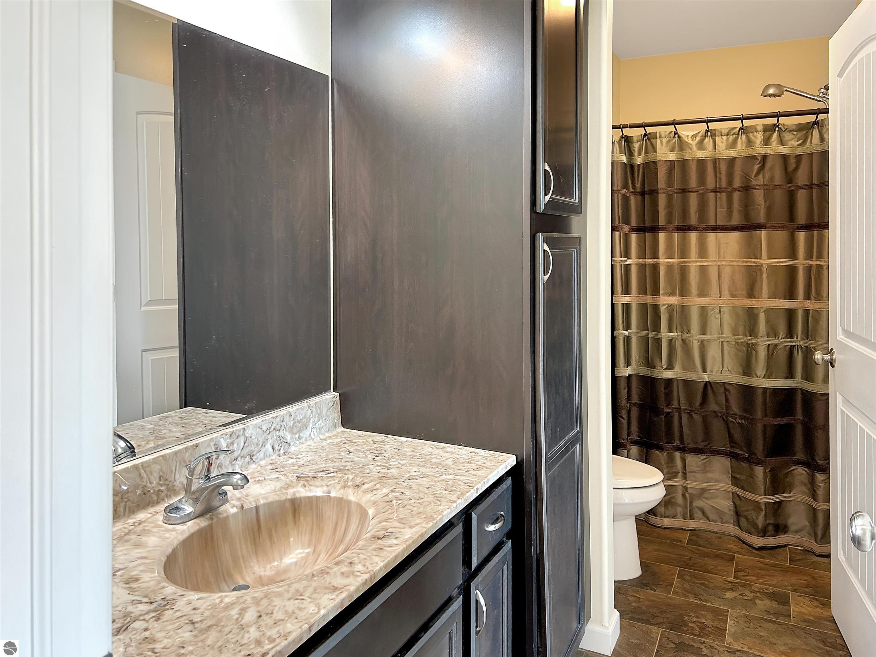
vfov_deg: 53.1
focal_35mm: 26
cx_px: 438
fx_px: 658
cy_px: 328
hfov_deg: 67.3
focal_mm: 5.7
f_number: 1.5
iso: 100
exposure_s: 1/60
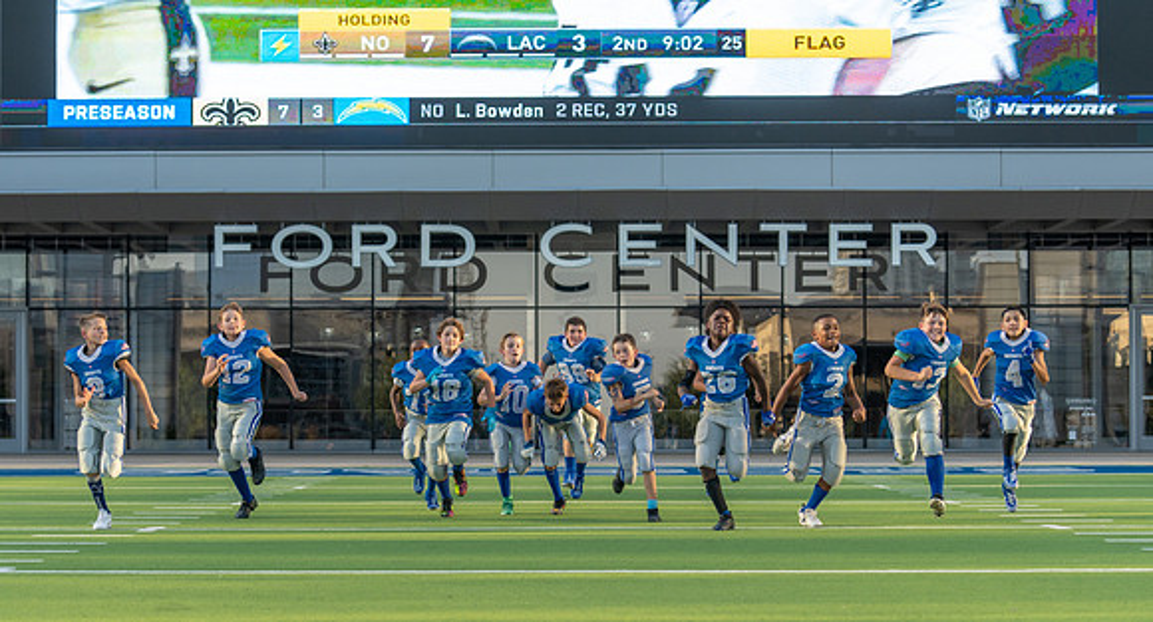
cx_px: 520
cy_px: 417
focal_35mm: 82
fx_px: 2494
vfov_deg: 14.2
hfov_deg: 26.0
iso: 500
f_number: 3.5
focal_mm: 70
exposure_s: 1/1250
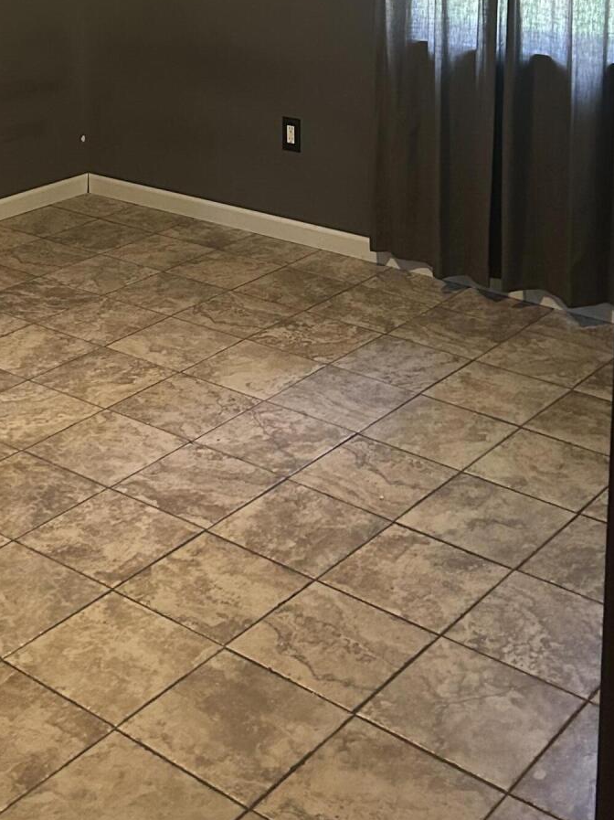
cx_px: 199
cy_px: 25
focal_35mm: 58
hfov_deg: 25.1
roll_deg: -0.2
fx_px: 1373
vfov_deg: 31.1
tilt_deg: -9.2
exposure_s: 1/30
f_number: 1.5
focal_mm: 5.7
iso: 500
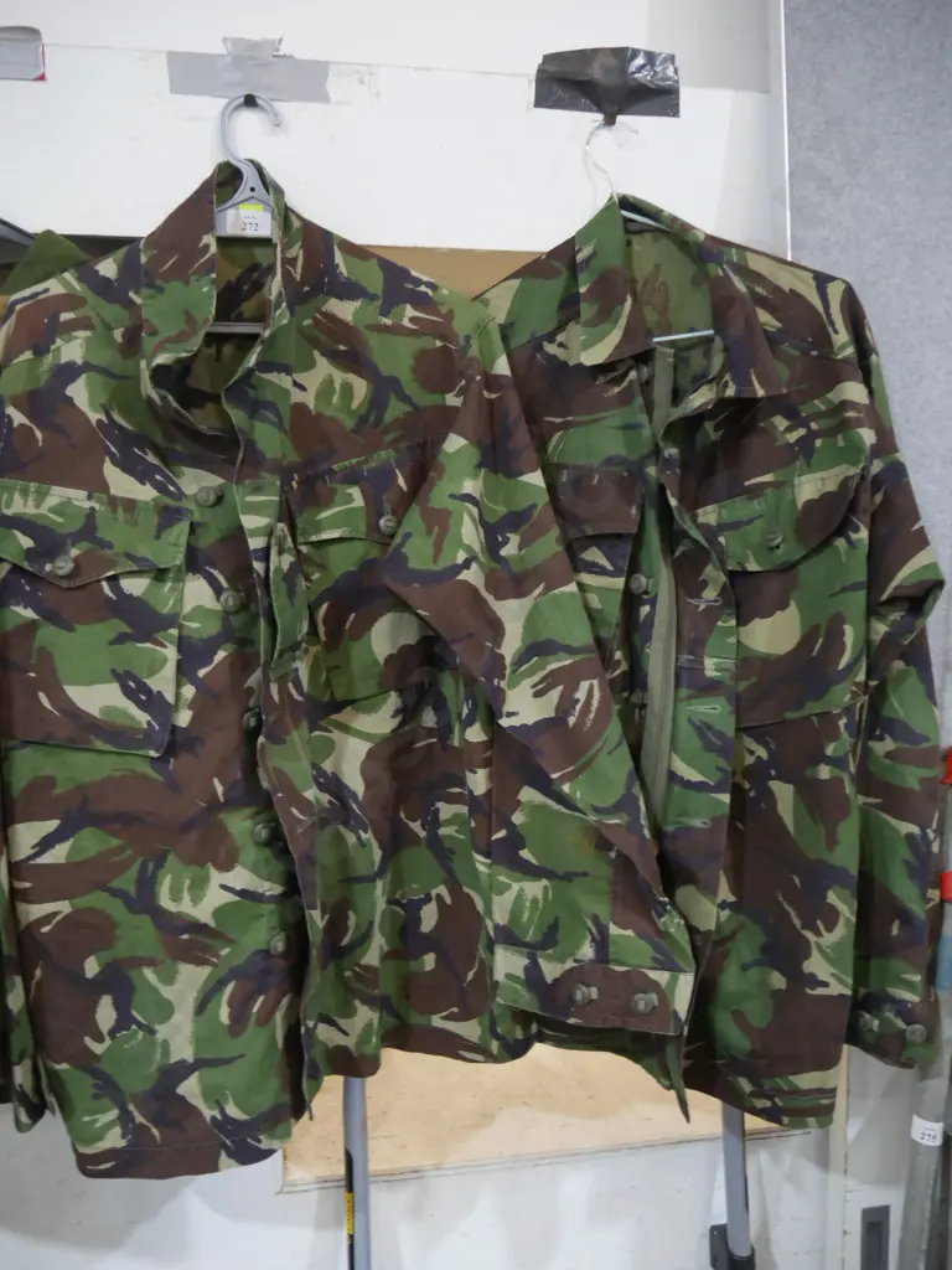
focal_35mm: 28
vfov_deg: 63.4
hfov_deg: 49.7
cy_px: 635
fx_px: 1027
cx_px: 476
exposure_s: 1/60
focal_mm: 14
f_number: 3.5
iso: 1600
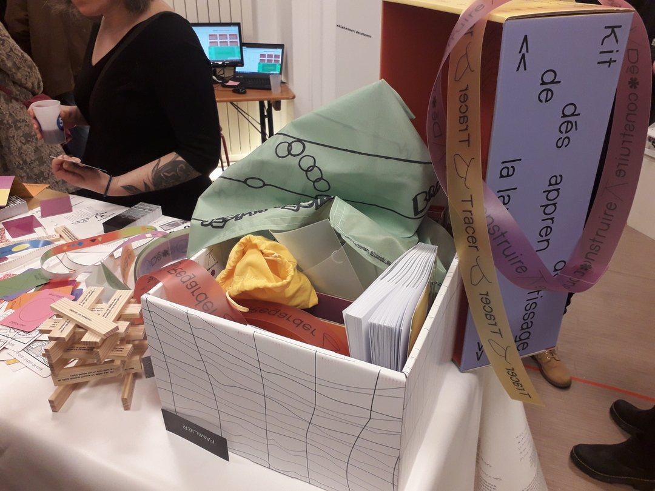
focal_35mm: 27
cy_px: 246
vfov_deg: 51.4
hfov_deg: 65.3
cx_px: 328
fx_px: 511
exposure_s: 1/50
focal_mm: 3.6
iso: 125
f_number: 1.9
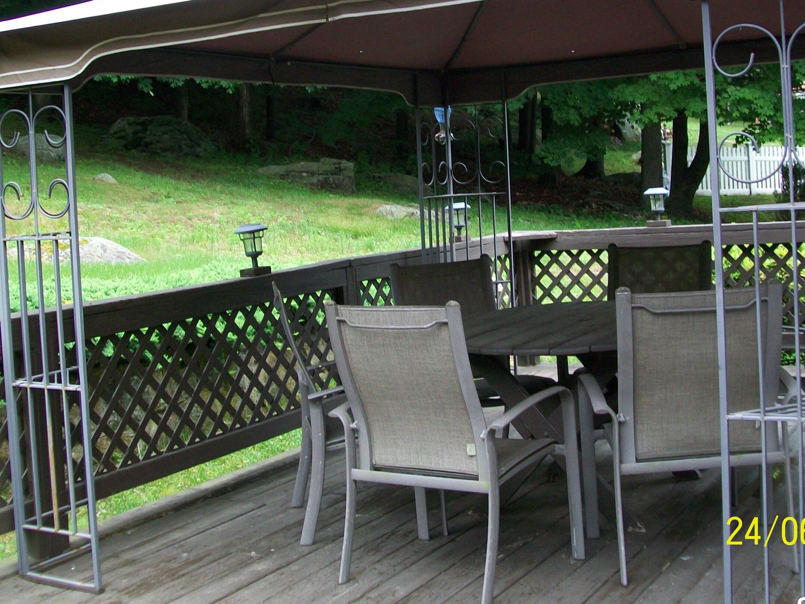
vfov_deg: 28.4
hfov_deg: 37.5
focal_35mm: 51
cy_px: 199
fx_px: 1186
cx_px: 396
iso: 64
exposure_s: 1/80
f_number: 2.7
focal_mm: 6
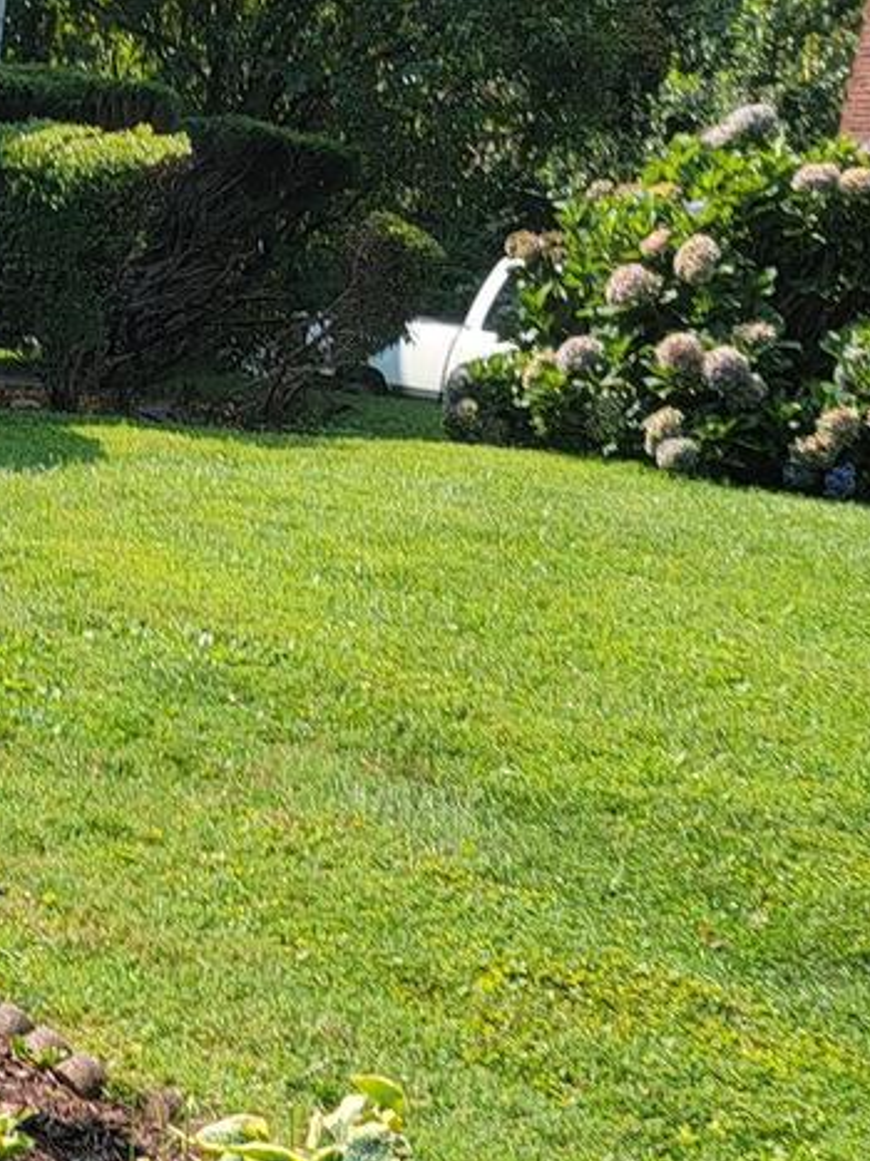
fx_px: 2649
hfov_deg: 17.2
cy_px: 1305
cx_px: -353
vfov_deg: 23.1
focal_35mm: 79
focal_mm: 6.7
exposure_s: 1/426
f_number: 1.8
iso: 16
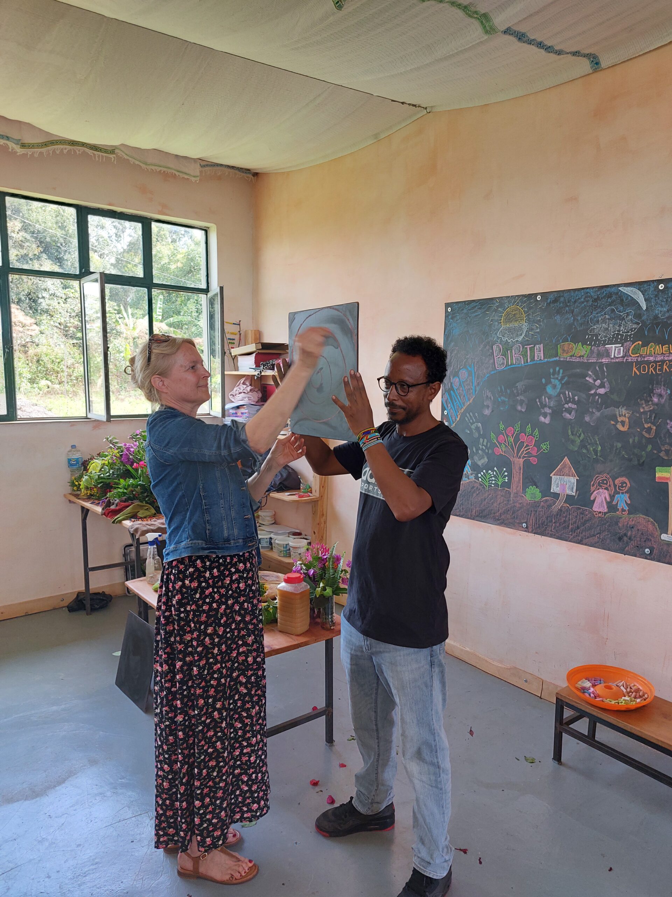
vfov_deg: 71.6
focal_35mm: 24
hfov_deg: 56.8
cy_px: 448
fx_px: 621
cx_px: 336
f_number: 1.8
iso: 50
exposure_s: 1/60
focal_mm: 5.23
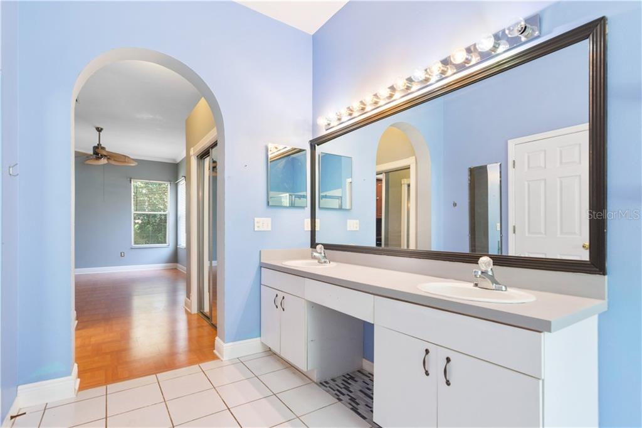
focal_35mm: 16
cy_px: 214
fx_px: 294
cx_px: 321
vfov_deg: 72.0
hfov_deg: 95.0
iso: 400
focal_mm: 11
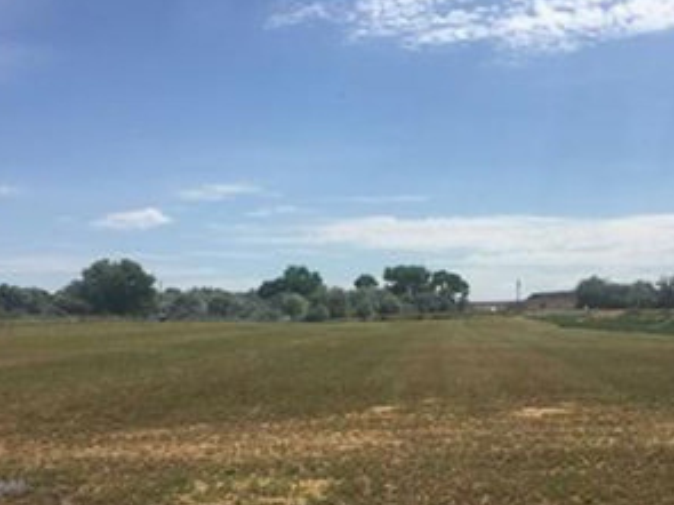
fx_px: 1226
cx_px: 418
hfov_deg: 30.6
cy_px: 432
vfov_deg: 22.8
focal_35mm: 63
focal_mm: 4.15
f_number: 2.2
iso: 32
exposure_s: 1/3049
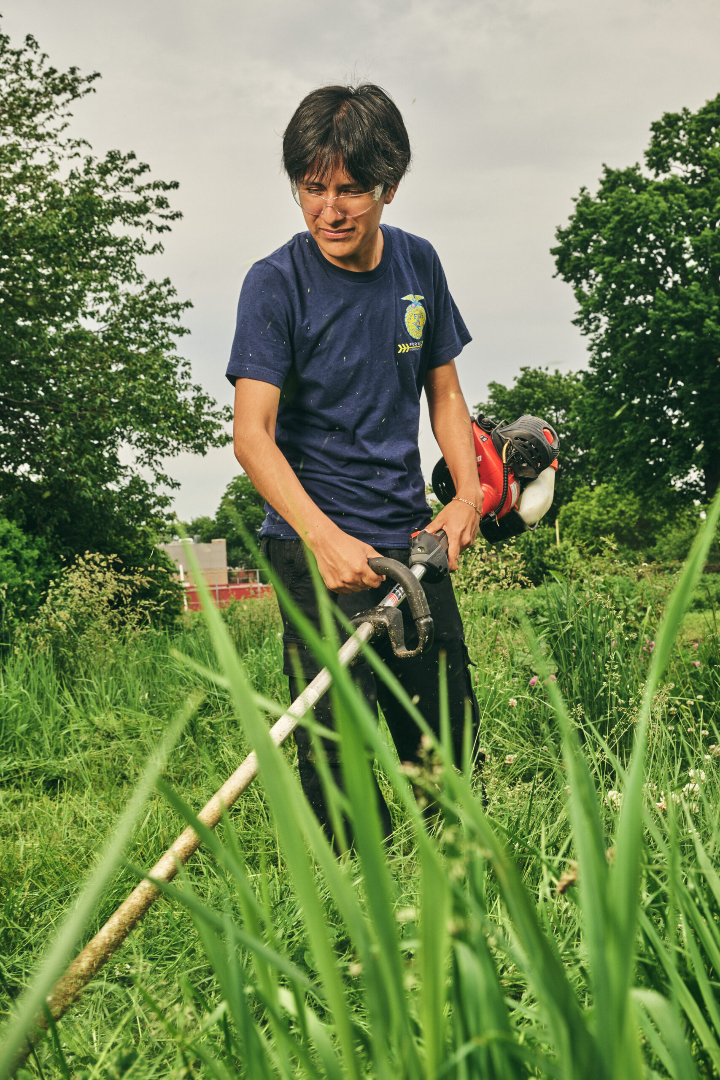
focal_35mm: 42
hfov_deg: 31.9
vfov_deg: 46.4
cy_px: 540
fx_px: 1260
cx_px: 360
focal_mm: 42
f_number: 10
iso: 100
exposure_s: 1/200
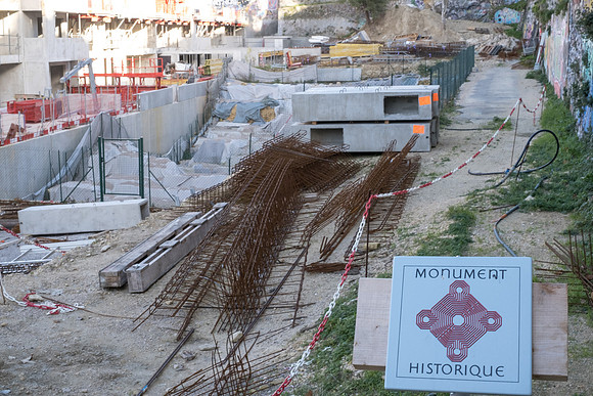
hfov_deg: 37.5
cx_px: 296
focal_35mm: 53
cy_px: 198
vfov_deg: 25.5
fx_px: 873
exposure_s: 1/40
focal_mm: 35
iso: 800
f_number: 16
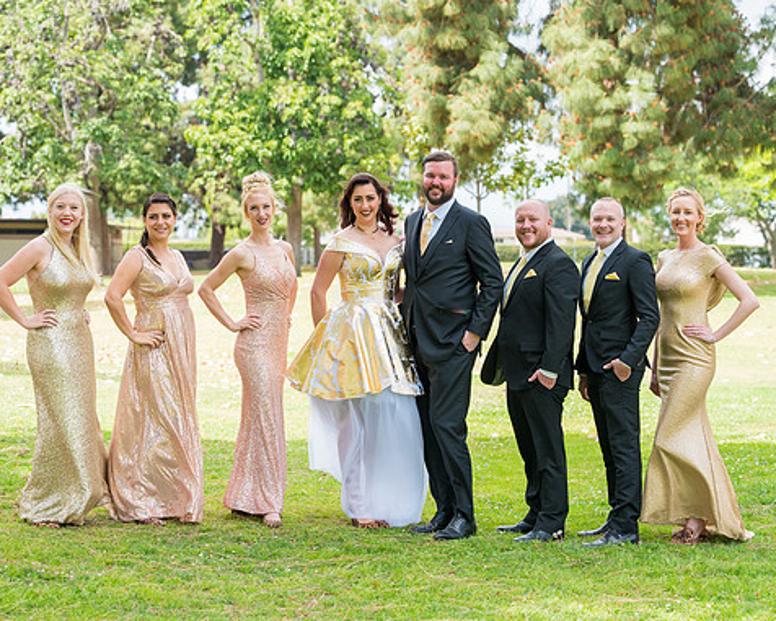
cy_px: 311
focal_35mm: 80
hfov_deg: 23.8
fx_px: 1838
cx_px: 383
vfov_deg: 19.2
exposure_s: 1/2000
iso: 500
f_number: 4
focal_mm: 70
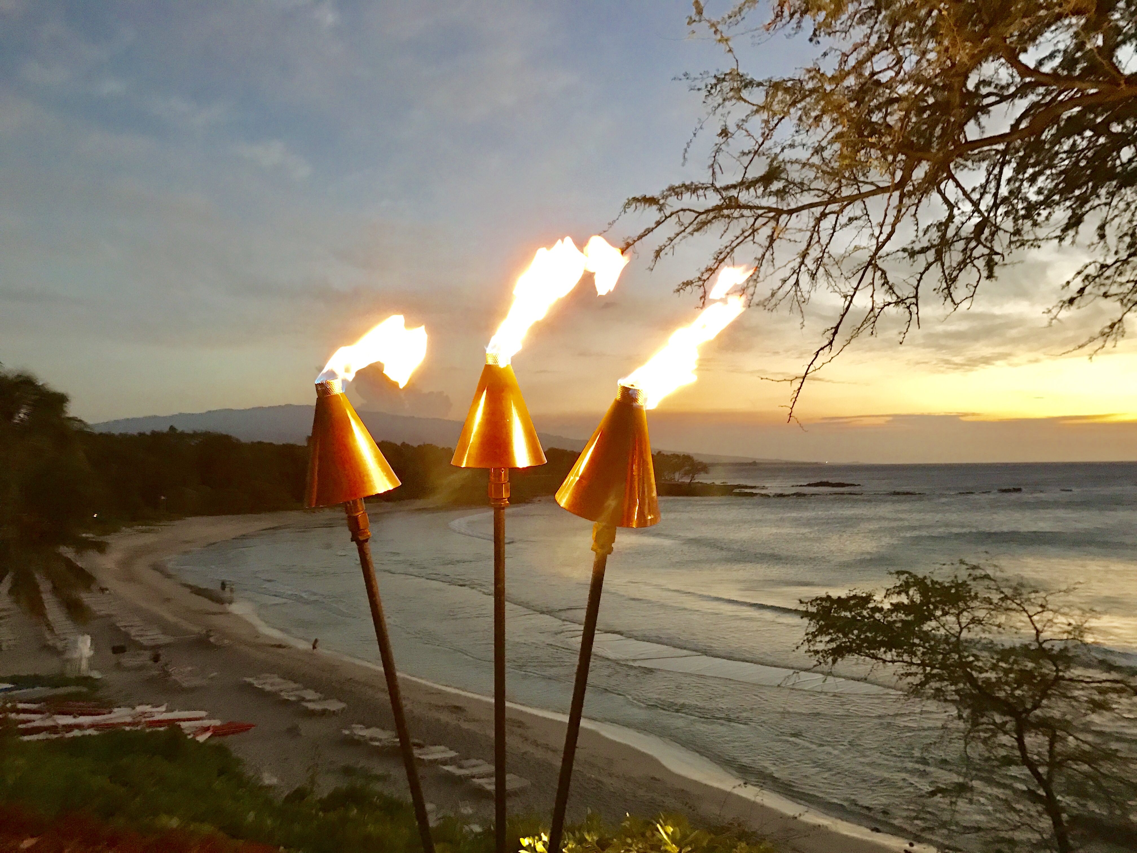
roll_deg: -0.9
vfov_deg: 49.7
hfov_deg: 63.4
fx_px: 920
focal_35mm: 28
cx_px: 568
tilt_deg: +2.6
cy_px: 426
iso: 100
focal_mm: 3.99
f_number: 1.8
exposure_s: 1/11
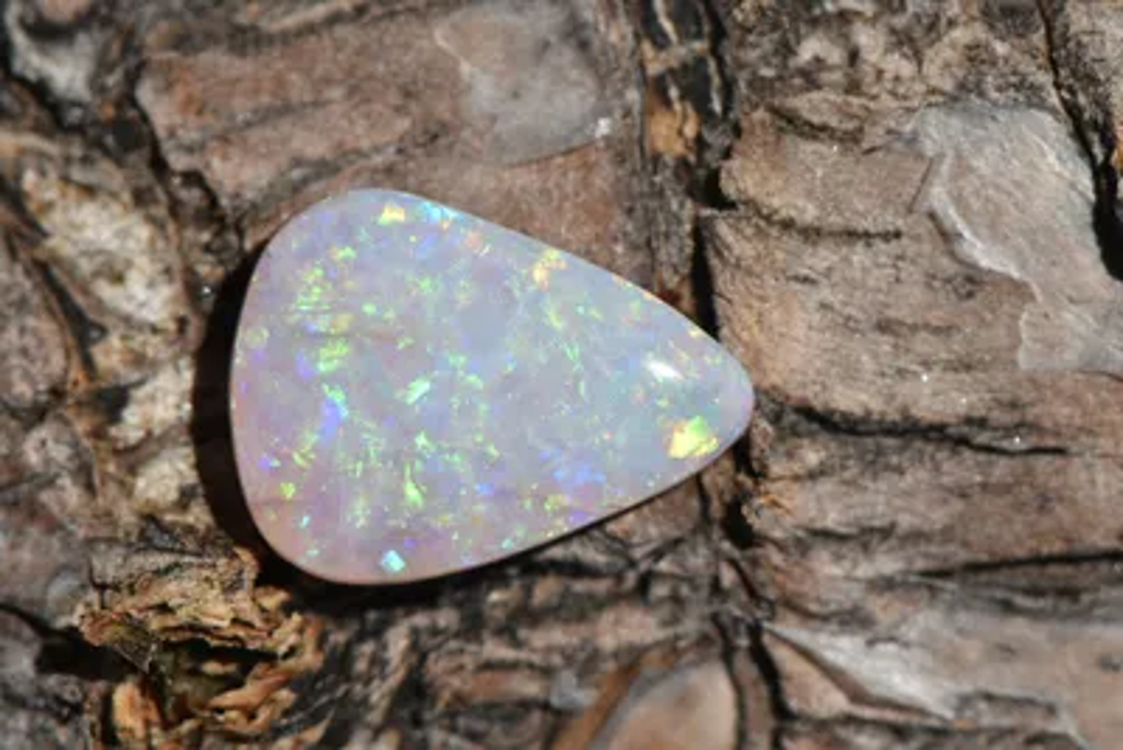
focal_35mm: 158
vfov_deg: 8.7
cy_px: 375
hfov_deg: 13.0
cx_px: 562
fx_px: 4915
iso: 200
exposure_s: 1/500
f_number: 11
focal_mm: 105
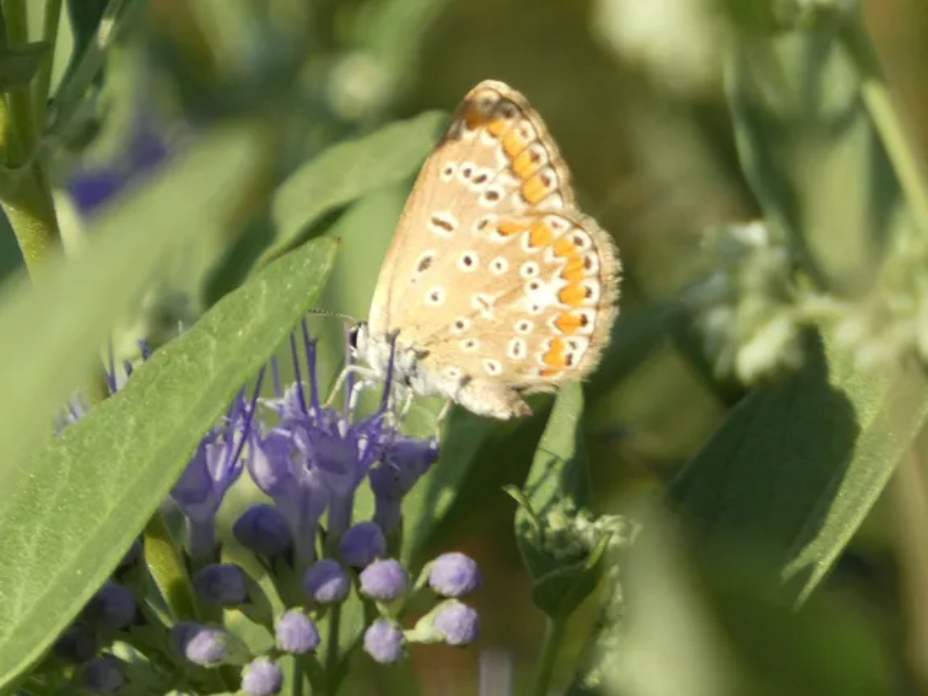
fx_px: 25388
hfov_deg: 2.1
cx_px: 464
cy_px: 348
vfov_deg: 1.6
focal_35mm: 947
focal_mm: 169.6
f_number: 5.6
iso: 100
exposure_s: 1/125
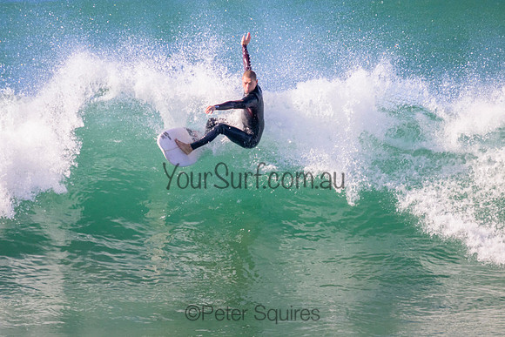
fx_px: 12949
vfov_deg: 1.5
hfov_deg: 2.2
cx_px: 222
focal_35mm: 923
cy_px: 143
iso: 2000
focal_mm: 800
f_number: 11
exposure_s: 1/2000
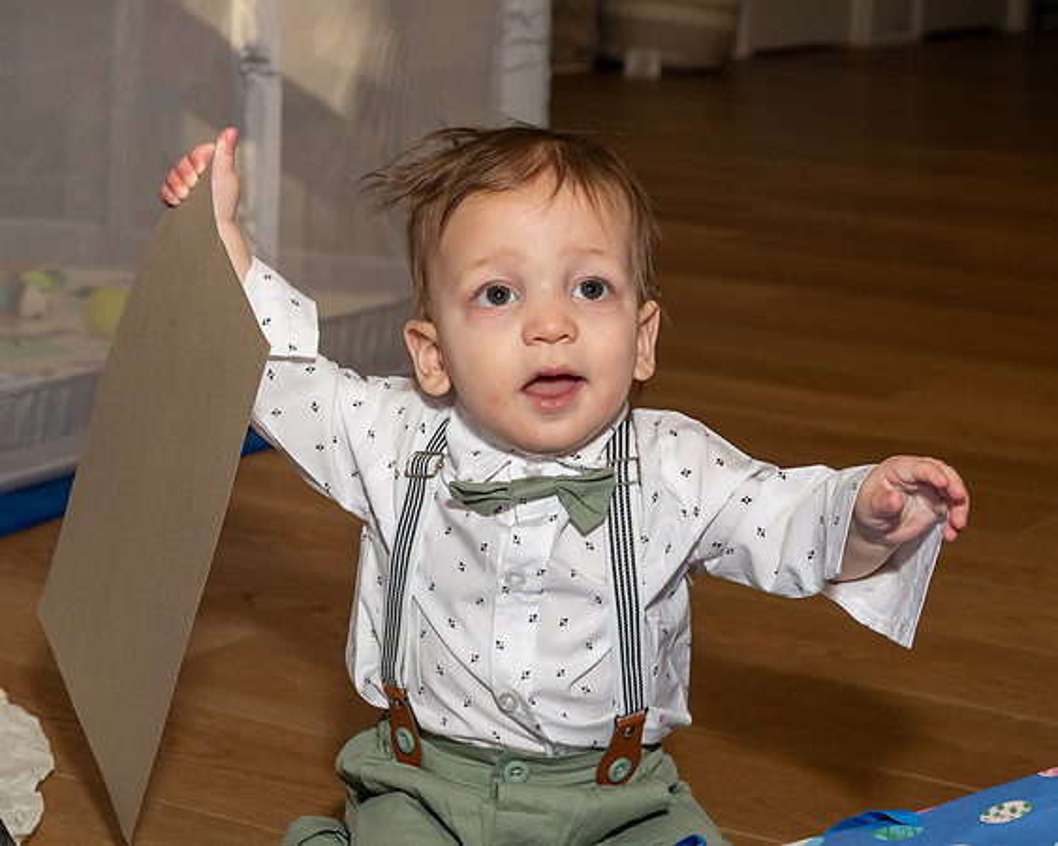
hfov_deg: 22.9
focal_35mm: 83
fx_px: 2610
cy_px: 350
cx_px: 448
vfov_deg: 18.4
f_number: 8
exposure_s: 1/250
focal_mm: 55
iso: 640
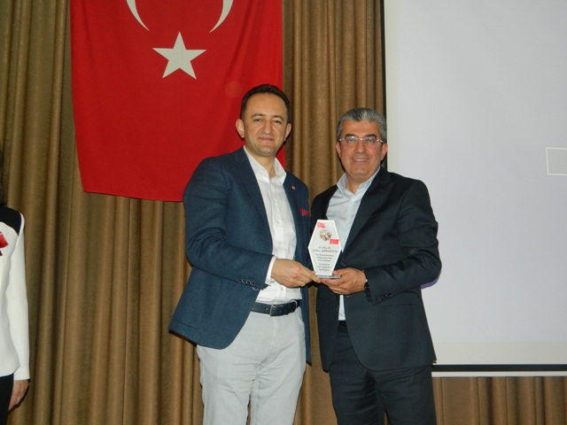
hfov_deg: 45.8
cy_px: 212
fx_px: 672
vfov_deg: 35.1
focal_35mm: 41
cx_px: 284
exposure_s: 1/40
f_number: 3.5
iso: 200
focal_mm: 7.3
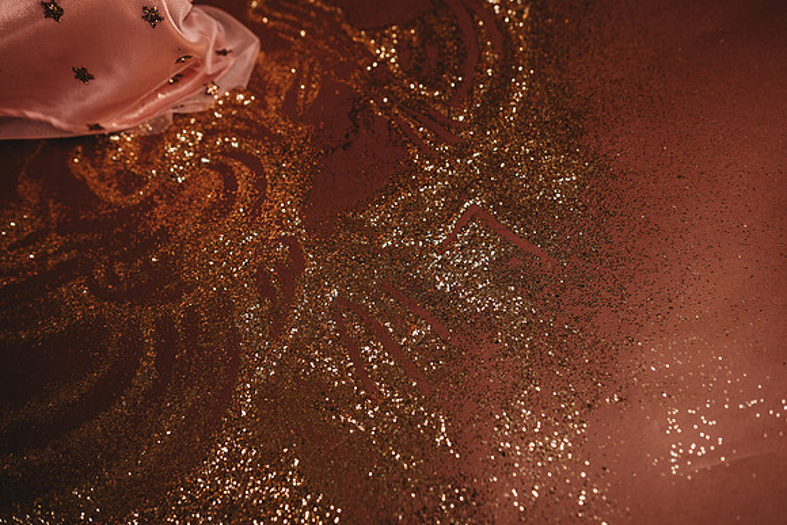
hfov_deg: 73.7
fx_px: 525
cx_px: 394
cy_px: 262
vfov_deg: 53.2
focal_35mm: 24
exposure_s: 1/160
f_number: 2.8
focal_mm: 24
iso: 100
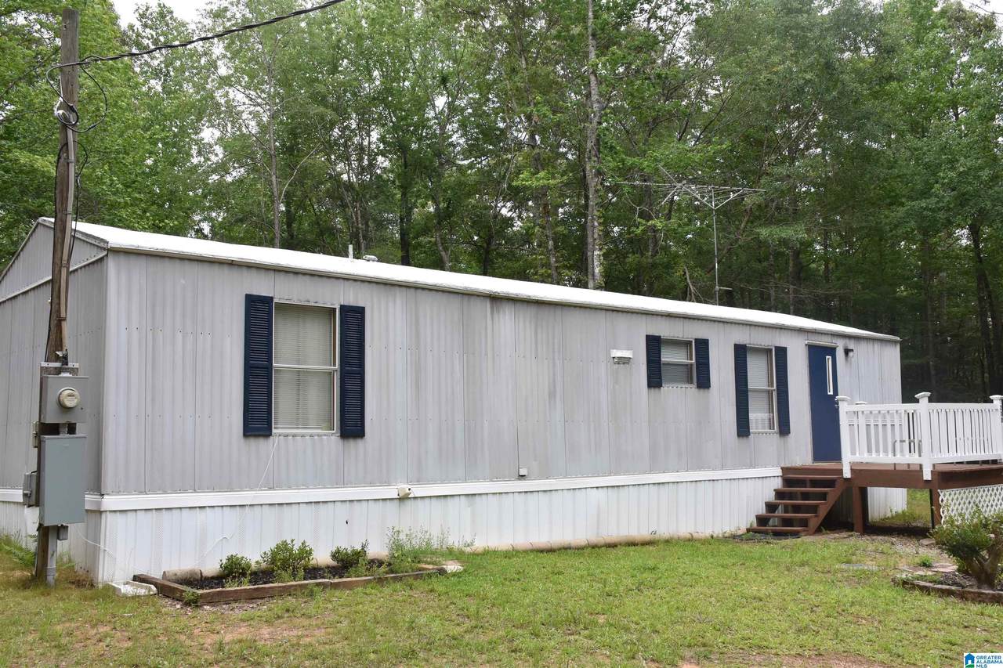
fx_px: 961
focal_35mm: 34
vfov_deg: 38.4
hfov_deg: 55.1
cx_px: 502
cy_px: 334
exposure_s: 1/500
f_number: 8
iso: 640
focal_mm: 23
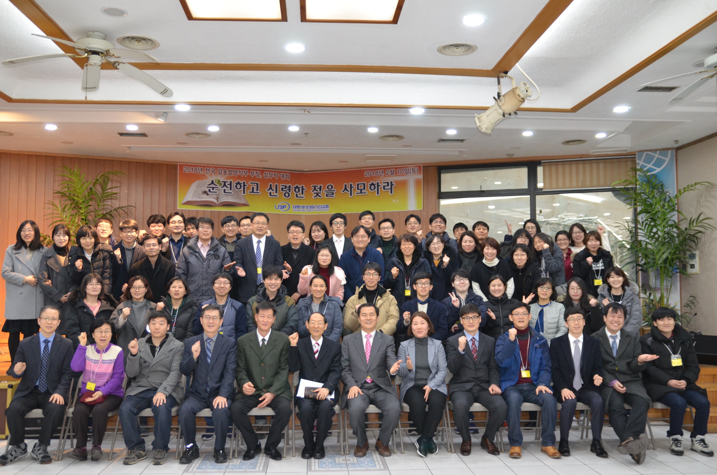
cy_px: 238
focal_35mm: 36
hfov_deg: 53.2
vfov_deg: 36.7
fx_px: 716
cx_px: 358
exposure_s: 1/60
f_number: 3.2
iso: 800
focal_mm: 24
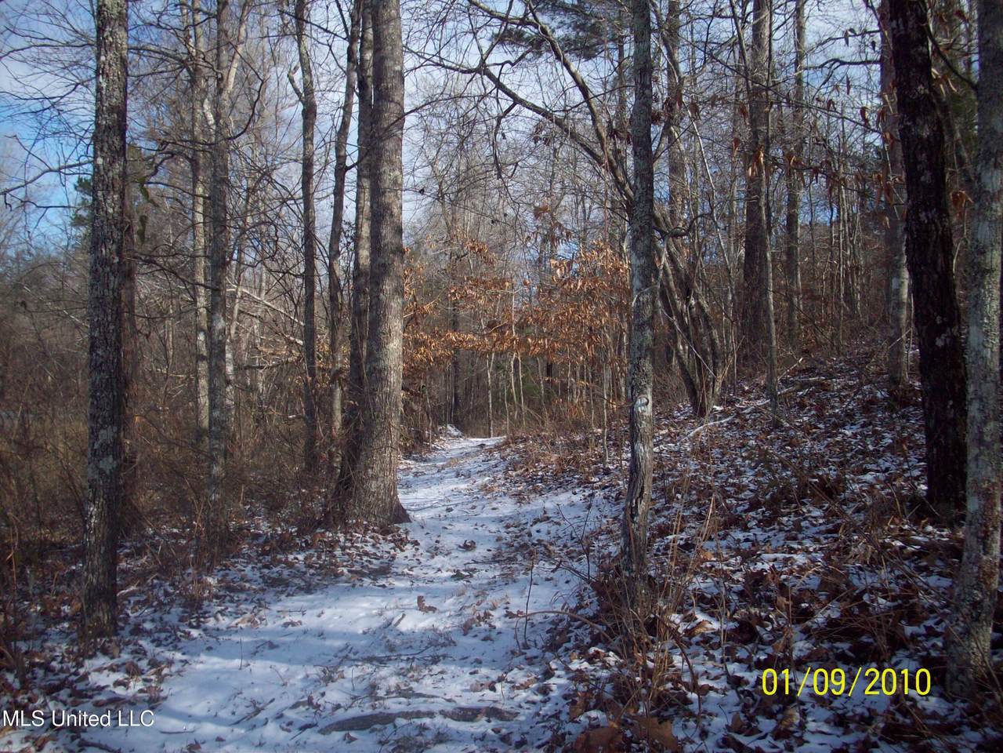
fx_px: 1072
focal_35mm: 37
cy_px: 376
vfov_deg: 38.7
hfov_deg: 50.1
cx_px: 502
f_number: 5.6
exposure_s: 1/250
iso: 80
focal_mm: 6.2
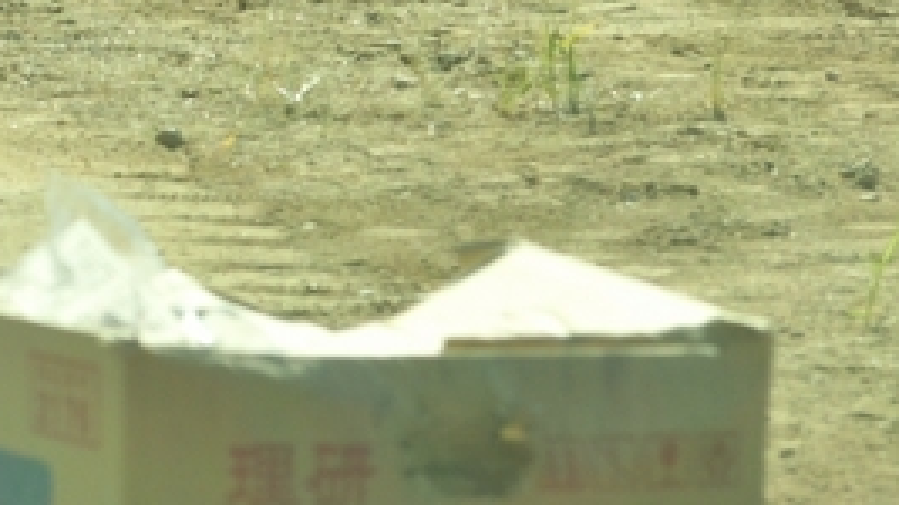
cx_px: -360
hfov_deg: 8.2
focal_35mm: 259
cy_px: -276
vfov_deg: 4.7
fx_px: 6162
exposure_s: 1/1000
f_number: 8
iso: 400
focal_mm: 55
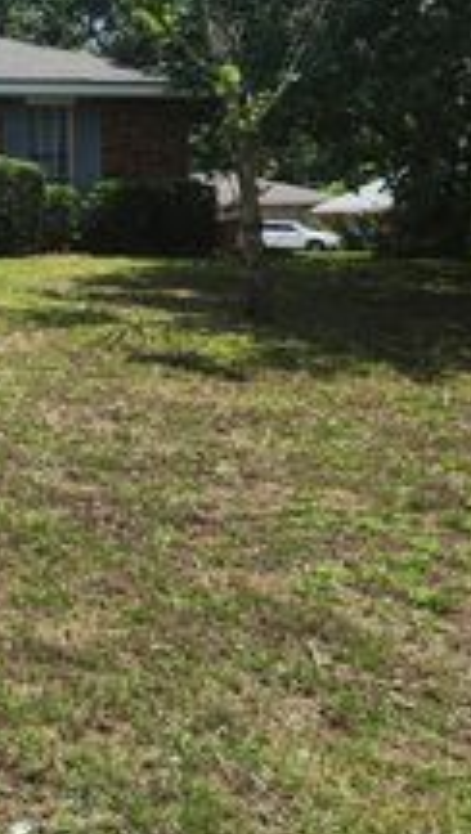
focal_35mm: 58
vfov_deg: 34.8
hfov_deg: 17.6
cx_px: -324
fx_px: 1284
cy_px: 156
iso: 20
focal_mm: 5.4
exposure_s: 1/1422
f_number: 1.8
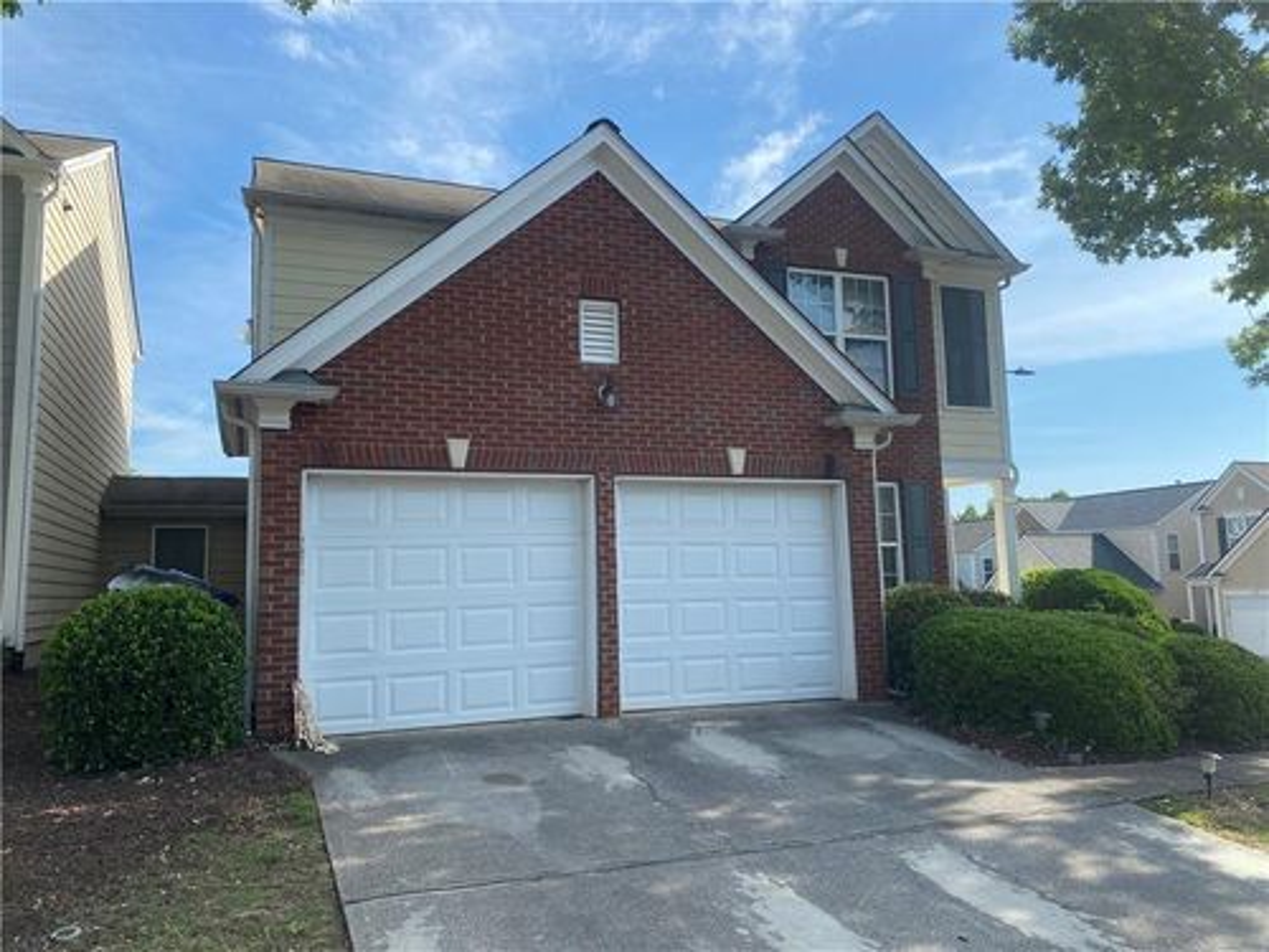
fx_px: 953
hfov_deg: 67.3
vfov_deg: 53.1
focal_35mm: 26
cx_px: 634
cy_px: 476
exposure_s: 1/1866
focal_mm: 4.25
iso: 32
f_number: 1.8
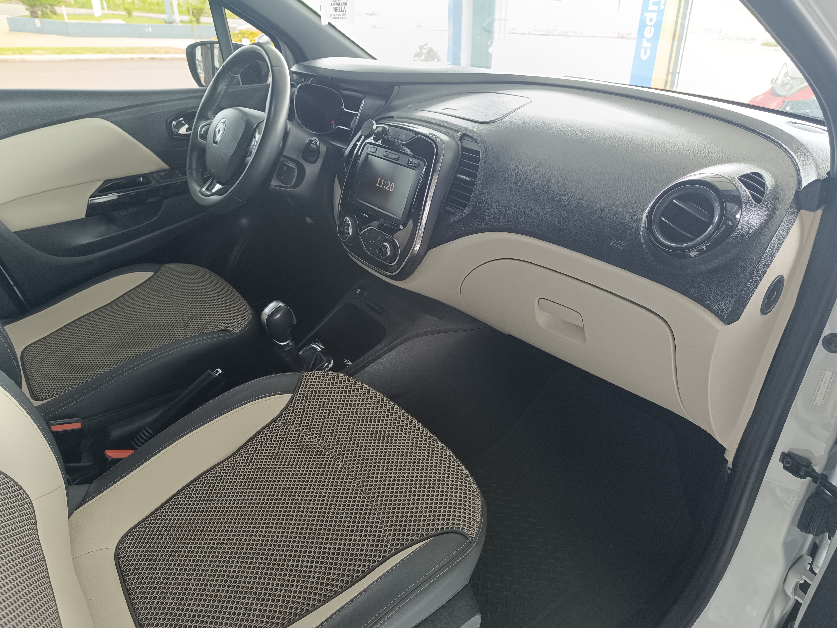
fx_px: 580
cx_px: 418
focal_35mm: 24
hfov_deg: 71.6
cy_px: 314
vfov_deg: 56.8
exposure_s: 1/60
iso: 664
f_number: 1.65
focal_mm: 6.14
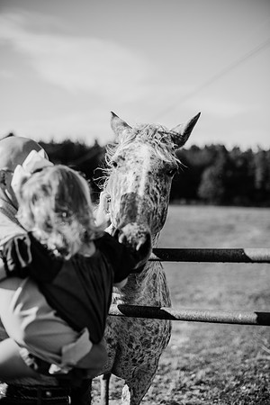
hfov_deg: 27.0
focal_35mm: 50
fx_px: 562
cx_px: 135
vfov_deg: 39.6
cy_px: 202
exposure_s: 1/2500
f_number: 2
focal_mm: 50
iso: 200
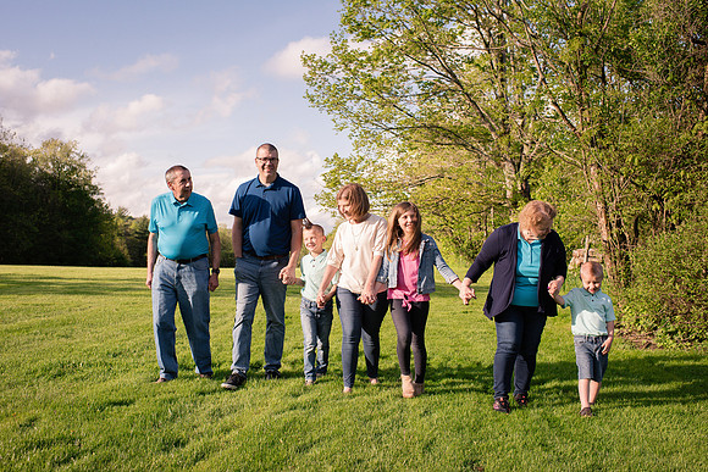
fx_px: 688
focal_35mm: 35
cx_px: 354
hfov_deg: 54.4
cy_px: 236
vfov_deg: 37.9
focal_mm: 35
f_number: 5.6
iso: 800
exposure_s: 1/2000
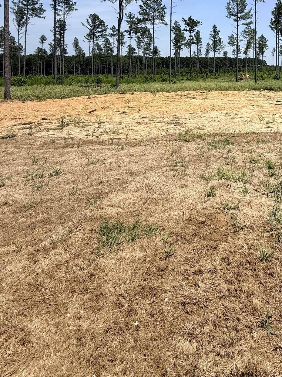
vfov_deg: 61.3
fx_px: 283
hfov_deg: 47.1
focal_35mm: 26
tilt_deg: -0.4
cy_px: 71
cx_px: 260
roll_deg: +0.3
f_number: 2.2
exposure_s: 1/2717
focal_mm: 2.22
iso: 50
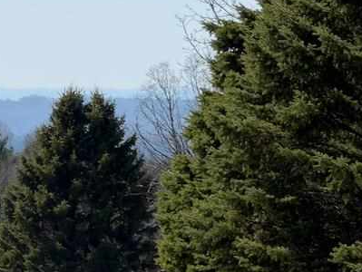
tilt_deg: -0.9
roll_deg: -0.4
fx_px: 6709
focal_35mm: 641
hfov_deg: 3.1
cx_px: -108
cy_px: 163
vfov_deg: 2.3
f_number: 2.8
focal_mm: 16.89
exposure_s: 1/766
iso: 16
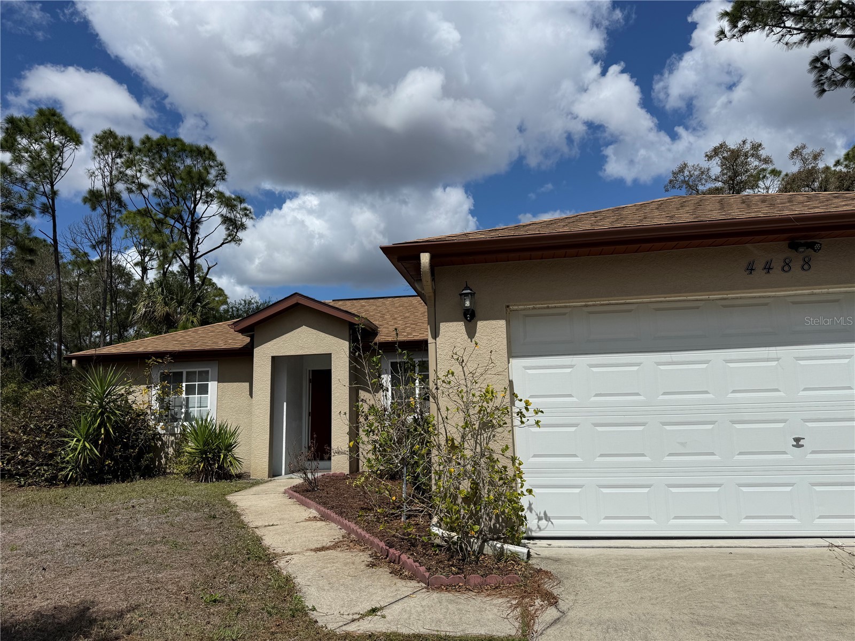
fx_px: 593
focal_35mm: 24
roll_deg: +1.6
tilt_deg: +10.0
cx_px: 428
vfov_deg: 56.8
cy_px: 320
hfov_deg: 71.6
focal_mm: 6.76
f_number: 1.78
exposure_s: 1/11905
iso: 80
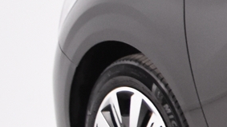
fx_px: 1799
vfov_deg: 4.0
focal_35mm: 299
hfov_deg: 6.5
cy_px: -41
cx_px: 731
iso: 1600
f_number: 4.5
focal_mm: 28
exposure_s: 1/80
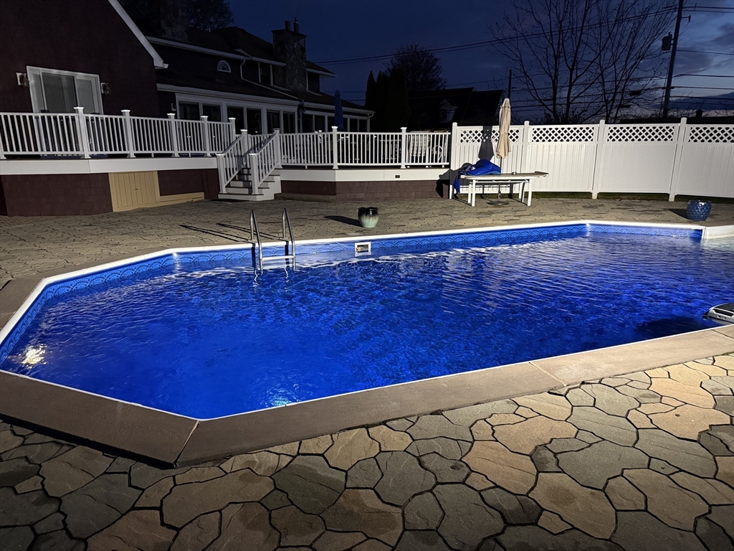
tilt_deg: -15.1
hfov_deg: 71.6
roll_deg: +0.1
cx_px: 367
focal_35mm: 24
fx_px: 509
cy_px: 276
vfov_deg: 56.8
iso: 800
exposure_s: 1/30
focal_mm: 6.76
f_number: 1.78
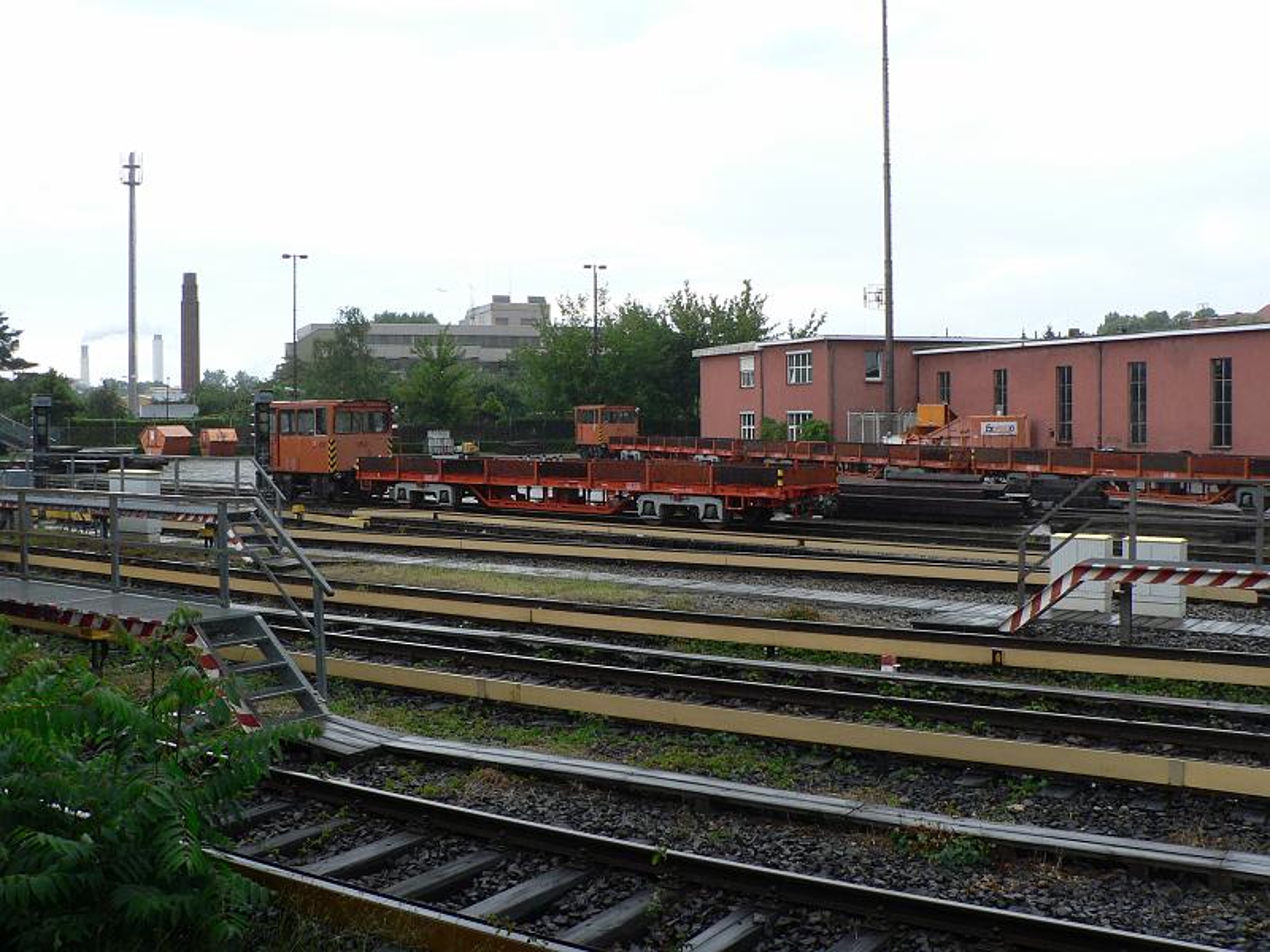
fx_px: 1321
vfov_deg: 39.7
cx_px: 635
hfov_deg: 51.4
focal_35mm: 36
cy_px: 476
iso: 80
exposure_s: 1/200
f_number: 4
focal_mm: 6
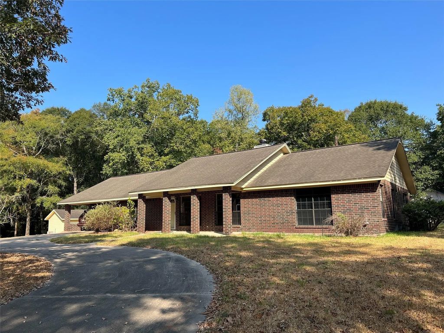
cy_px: 166
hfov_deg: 67.3
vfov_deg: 53.1
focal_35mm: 26
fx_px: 333
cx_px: 222
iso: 50
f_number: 1.5
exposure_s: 1/2353
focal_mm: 5.7
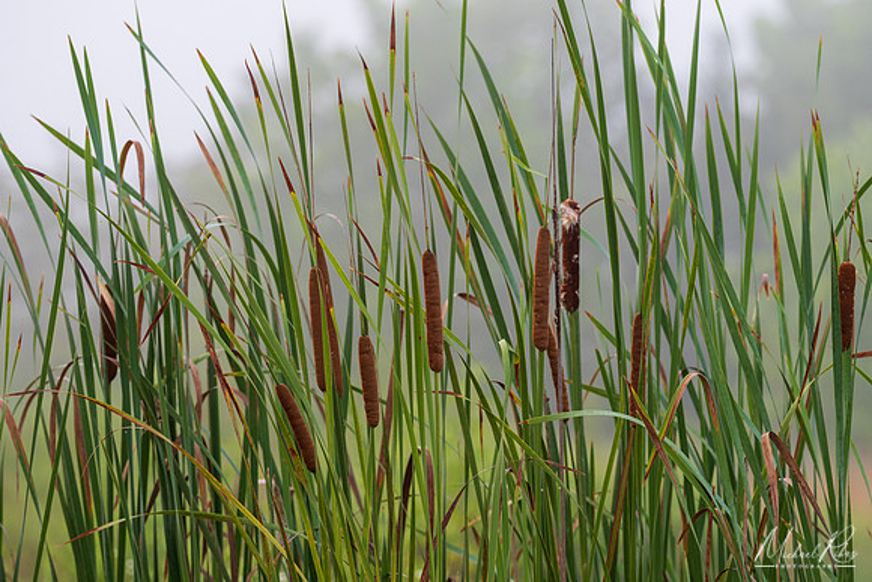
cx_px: 436
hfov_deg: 6.2
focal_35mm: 330
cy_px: 291
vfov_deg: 4.2
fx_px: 7995
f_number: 6
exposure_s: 1/125
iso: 200
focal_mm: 220
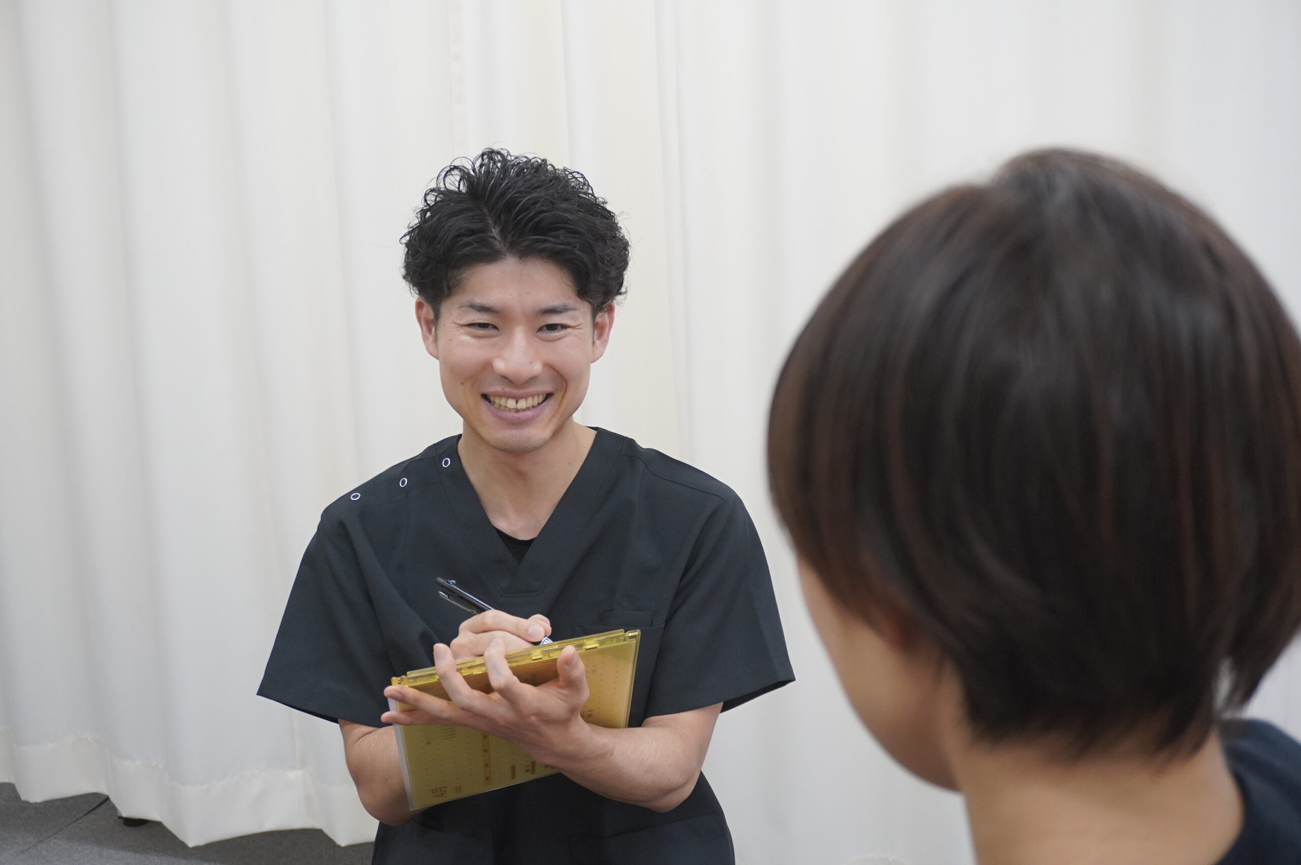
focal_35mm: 48
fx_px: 1733
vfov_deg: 28.0
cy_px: 432
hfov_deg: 41.1
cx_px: 650
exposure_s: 1/160
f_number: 5
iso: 1600
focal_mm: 32
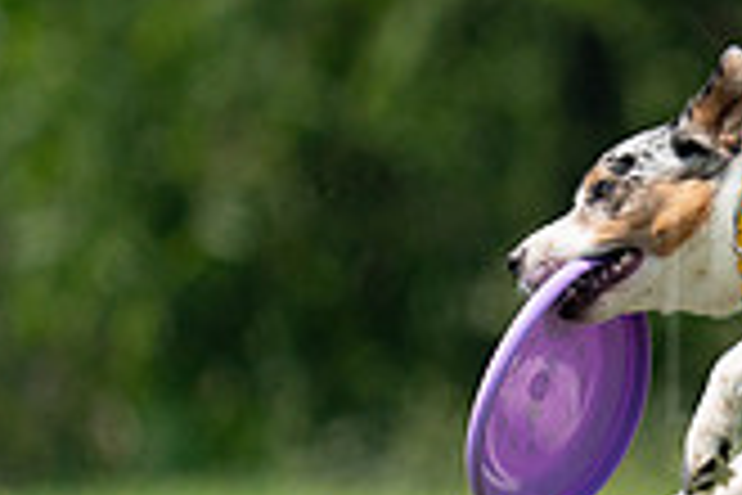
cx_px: 1097
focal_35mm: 1552
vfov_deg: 0.9
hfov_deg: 1.3
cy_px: 353
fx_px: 31986
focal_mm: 441
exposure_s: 1/4000
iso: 1000
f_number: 6.3
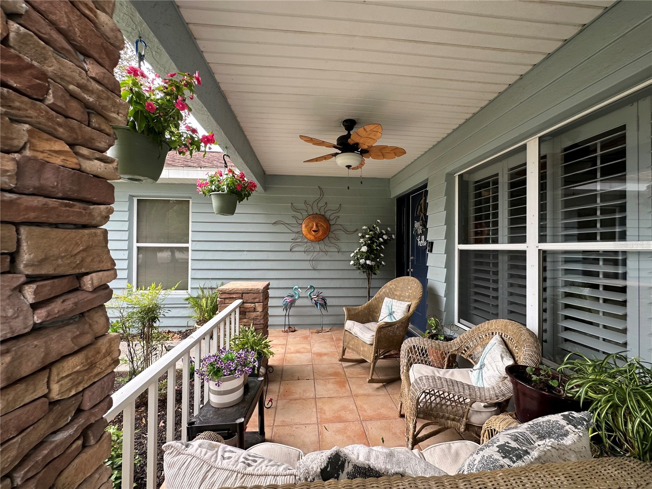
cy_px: 244
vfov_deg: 85.7
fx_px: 264
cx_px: 326
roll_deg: -0.9
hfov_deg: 102.1
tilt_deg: +0.3
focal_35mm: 14
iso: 64
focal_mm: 2.22
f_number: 2.2
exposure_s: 1/99
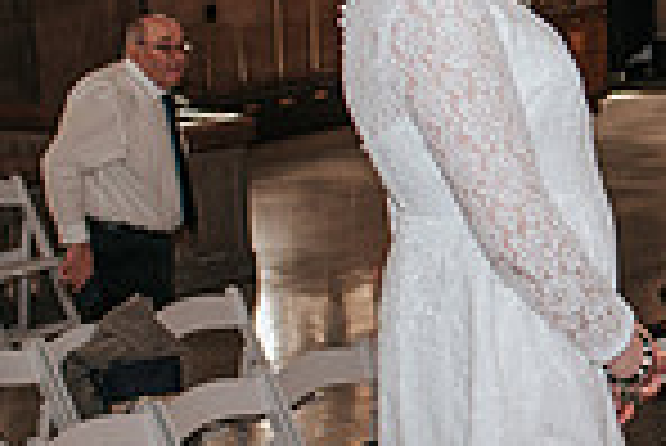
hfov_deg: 14.2
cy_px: 248
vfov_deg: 10.0
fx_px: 2537
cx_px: 945
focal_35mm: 137
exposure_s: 1/200
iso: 1000
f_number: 2.8
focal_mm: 35
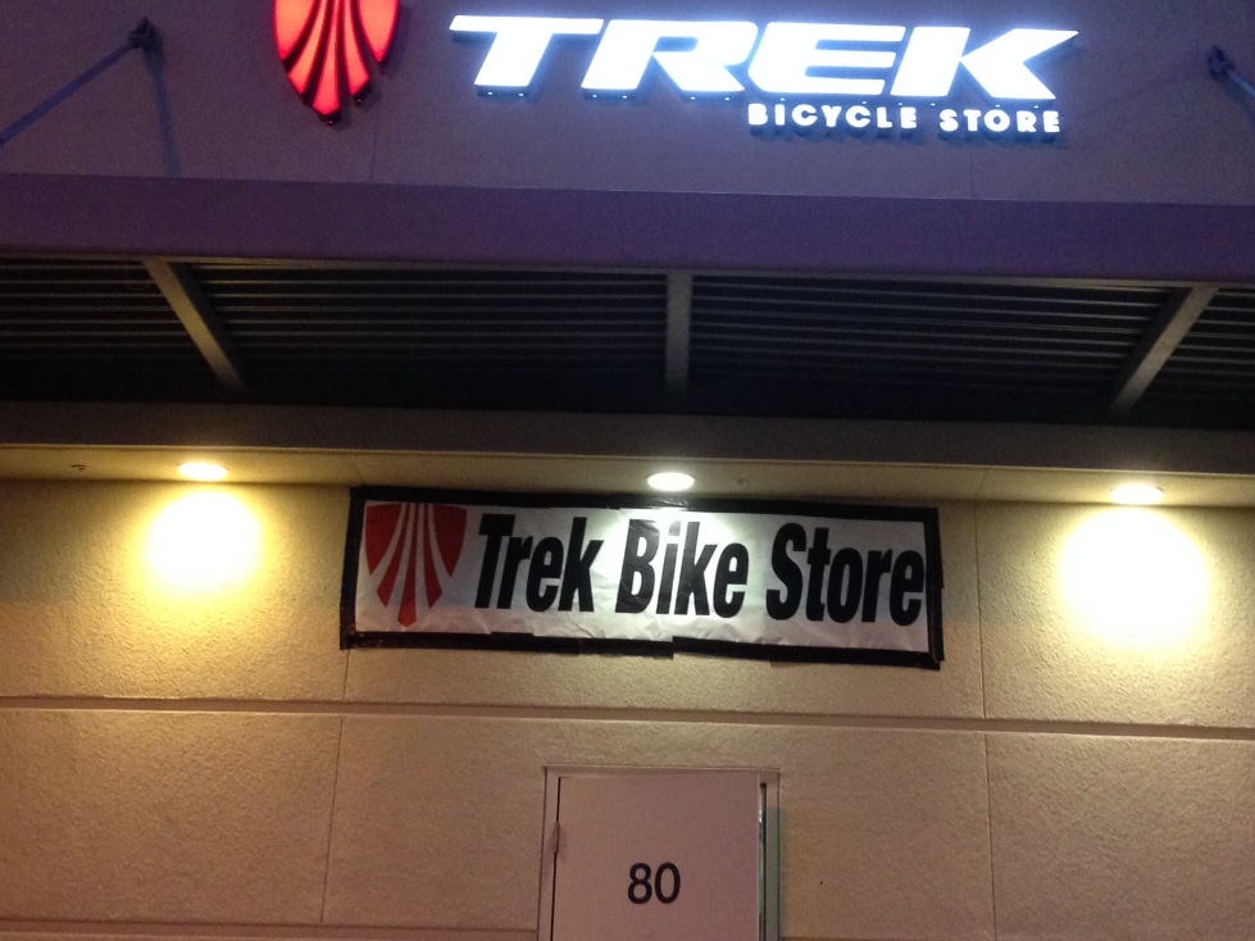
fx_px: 1994
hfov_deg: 34.9
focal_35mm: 55
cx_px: 667
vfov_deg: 26.1
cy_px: 188
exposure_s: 1/20
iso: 320
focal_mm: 4.12
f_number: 2.4
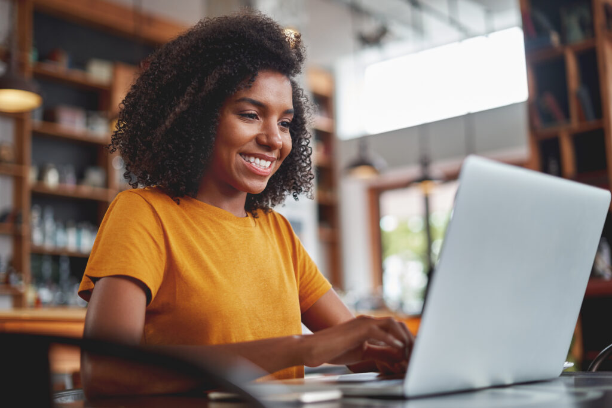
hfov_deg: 39.6
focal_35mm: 50
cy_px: 204
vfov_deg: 27.0
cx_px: 306
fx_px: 850
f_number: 2
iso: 320
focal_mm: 50
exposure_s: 1/160
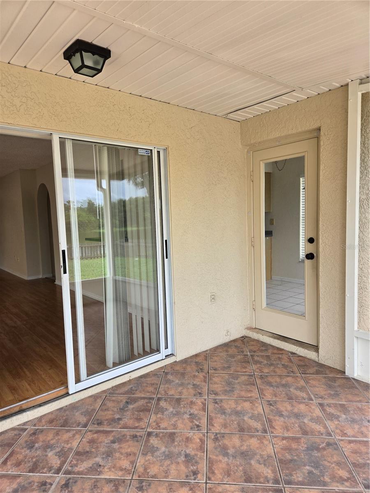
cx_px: 185
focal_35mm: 23
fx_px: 328
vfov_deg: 73.9
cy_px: 246
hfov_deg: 58.9
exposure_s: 1/508
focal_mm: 5.4
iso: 80
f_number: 1.8
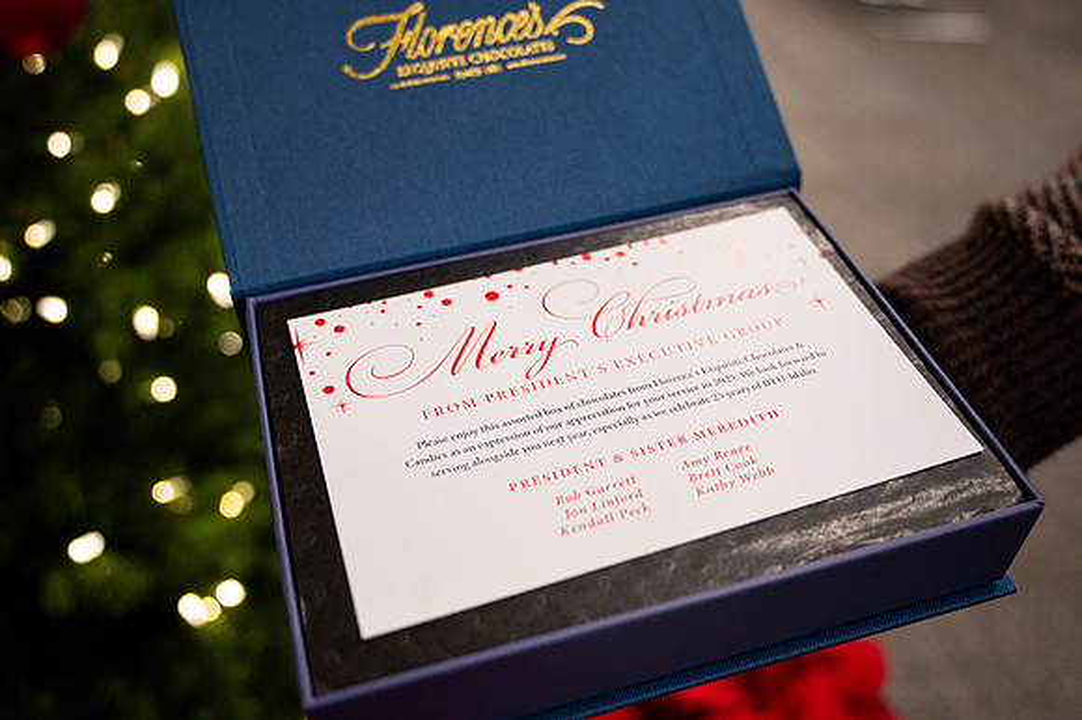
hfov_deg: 55.1
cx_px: 541
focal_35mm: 34
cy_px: 360
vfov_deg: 38.3
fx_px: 1036
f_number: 4
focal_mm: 34.5
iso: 1000
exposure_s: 1/125
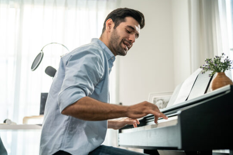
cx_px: 120
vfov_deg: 26.0
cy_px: 75
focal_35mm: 52
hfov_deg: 38.2
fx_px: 337
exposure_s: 1/800
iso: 320
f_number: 2
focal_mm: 50
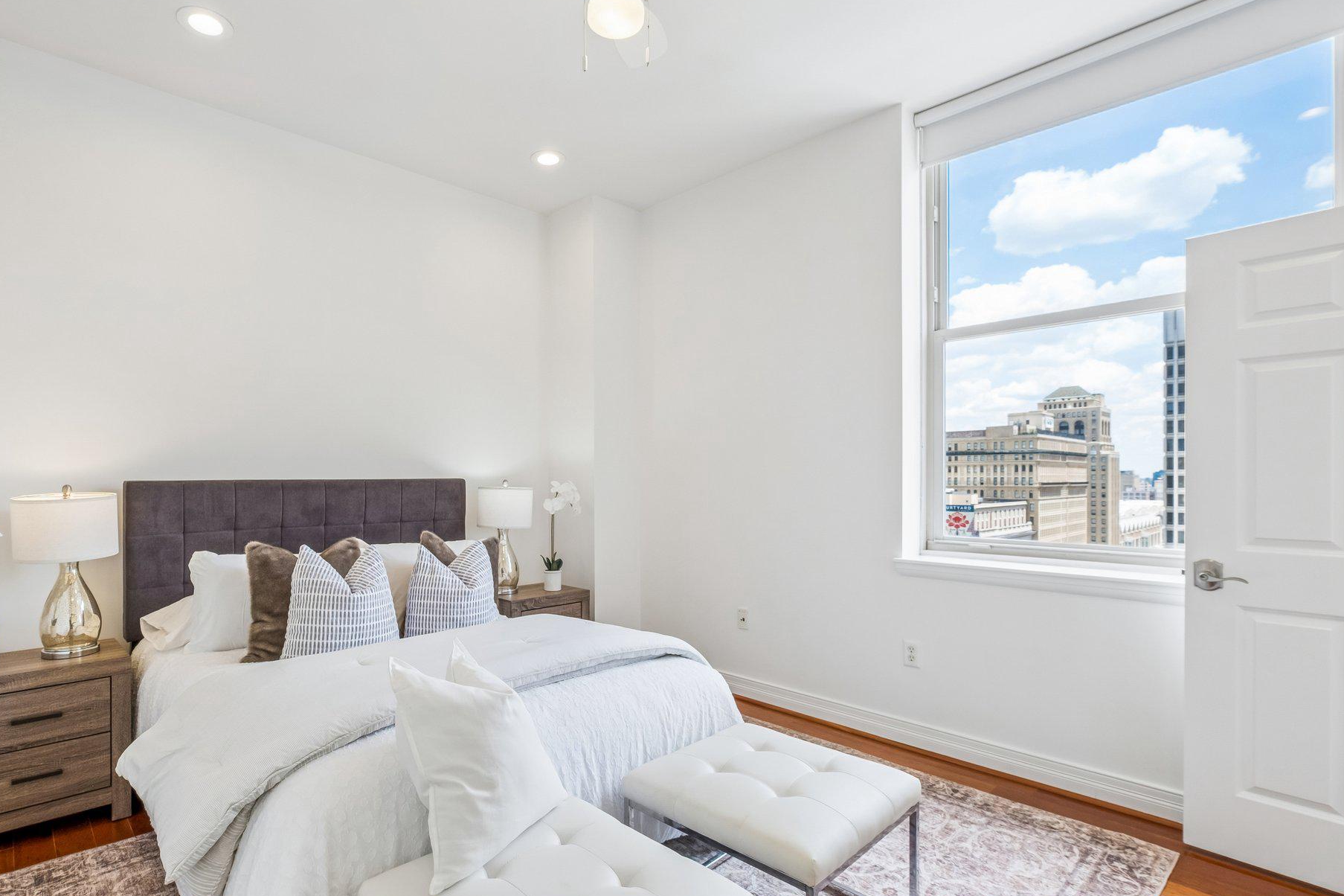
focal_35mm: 17
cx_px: 601
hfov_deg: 92.9
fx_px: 635
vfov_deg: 70.2
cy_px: 497
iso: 250
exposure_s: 1/50
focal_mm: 10
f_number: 8
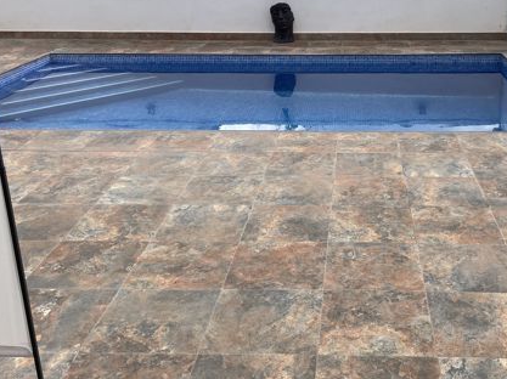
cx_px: 342
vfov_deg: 32.8
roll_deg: +1.3
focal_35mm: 44
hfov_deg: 42.3
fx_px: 644
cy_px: 157
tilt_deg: -19.5
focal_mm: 4.2
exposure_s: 1/2174
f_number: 1.6
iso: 32
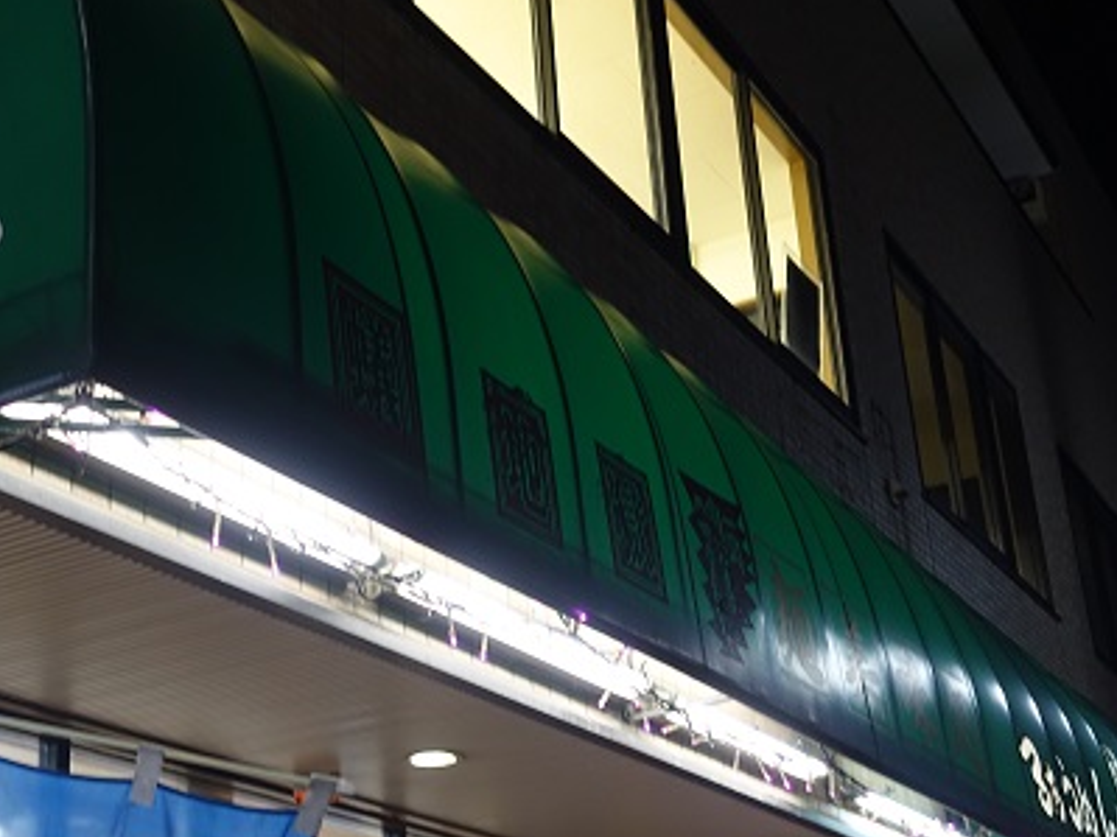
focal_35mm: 55
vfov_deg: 26.5
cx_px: 389
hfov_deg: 34.7
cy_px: 501
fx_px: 1774
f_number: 2.8
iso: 500
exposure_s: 1/40
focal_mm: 13.92
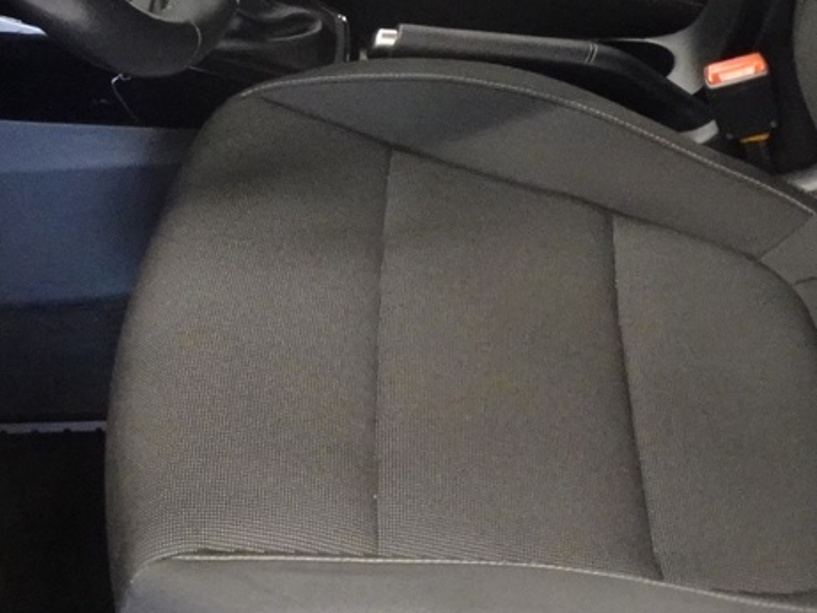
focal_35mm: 75
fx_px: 1771
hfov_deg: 25.8
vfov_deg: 19.0
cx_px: 562
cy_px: -39
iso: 800
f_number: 3.5
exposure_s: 1/10
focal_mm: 4.25
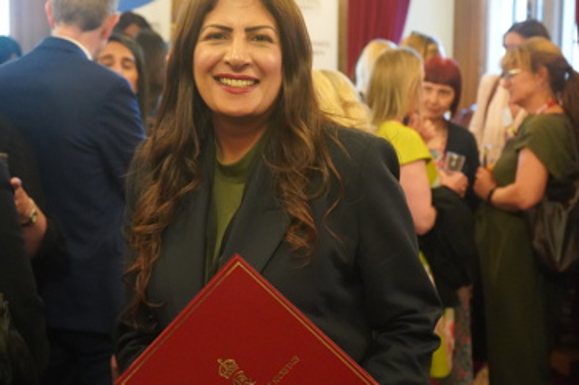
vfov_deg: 19.7
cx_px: 288
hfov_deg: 29.3
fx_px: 1109
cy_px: 202
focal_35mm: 69
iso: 12800
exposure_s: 1/125
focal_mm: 50
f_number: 4.5
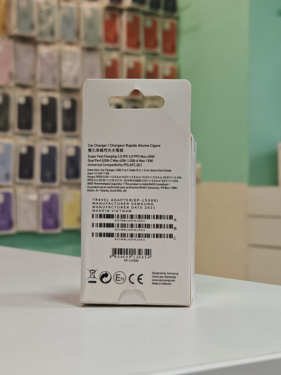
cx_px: 140
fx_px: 736
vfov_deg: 28.6
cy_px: 188
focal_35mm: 68
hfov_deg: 21.6
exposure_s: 1/100
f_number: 1.9
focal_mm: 6.67
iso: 160
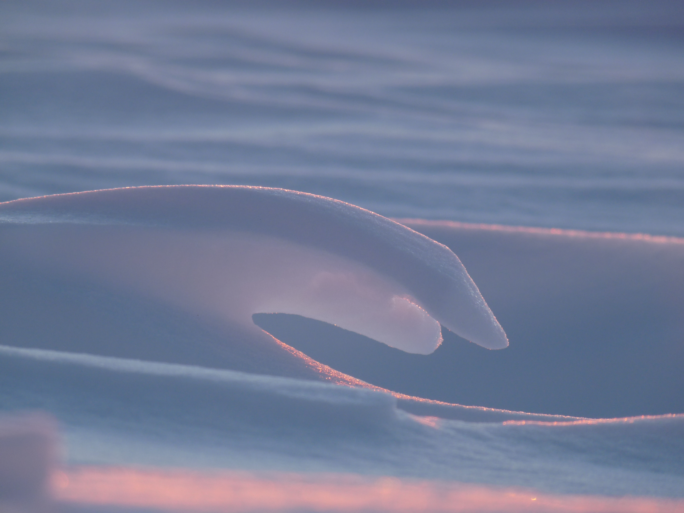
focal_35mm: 297
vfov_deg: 5.0
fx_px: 5869
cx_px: 342
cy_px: 256
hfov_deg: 6.7
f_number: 4
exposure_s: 1/100
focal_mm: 52.8
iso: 100
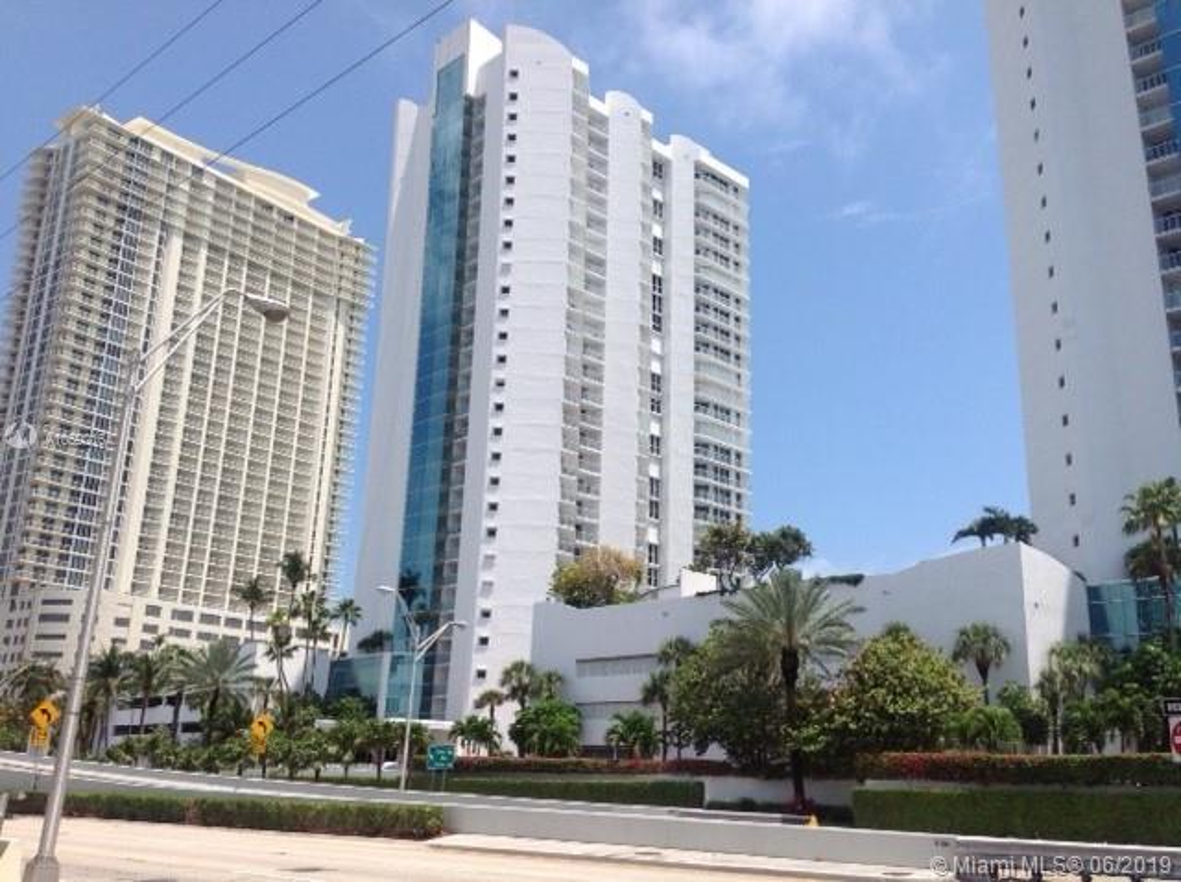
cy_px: 441
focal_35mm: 35
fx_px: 1192
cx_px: 590
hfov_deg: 52.7
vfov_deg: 40.6
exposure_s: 1/2326
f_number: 2.4
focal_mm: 4.28
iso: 50
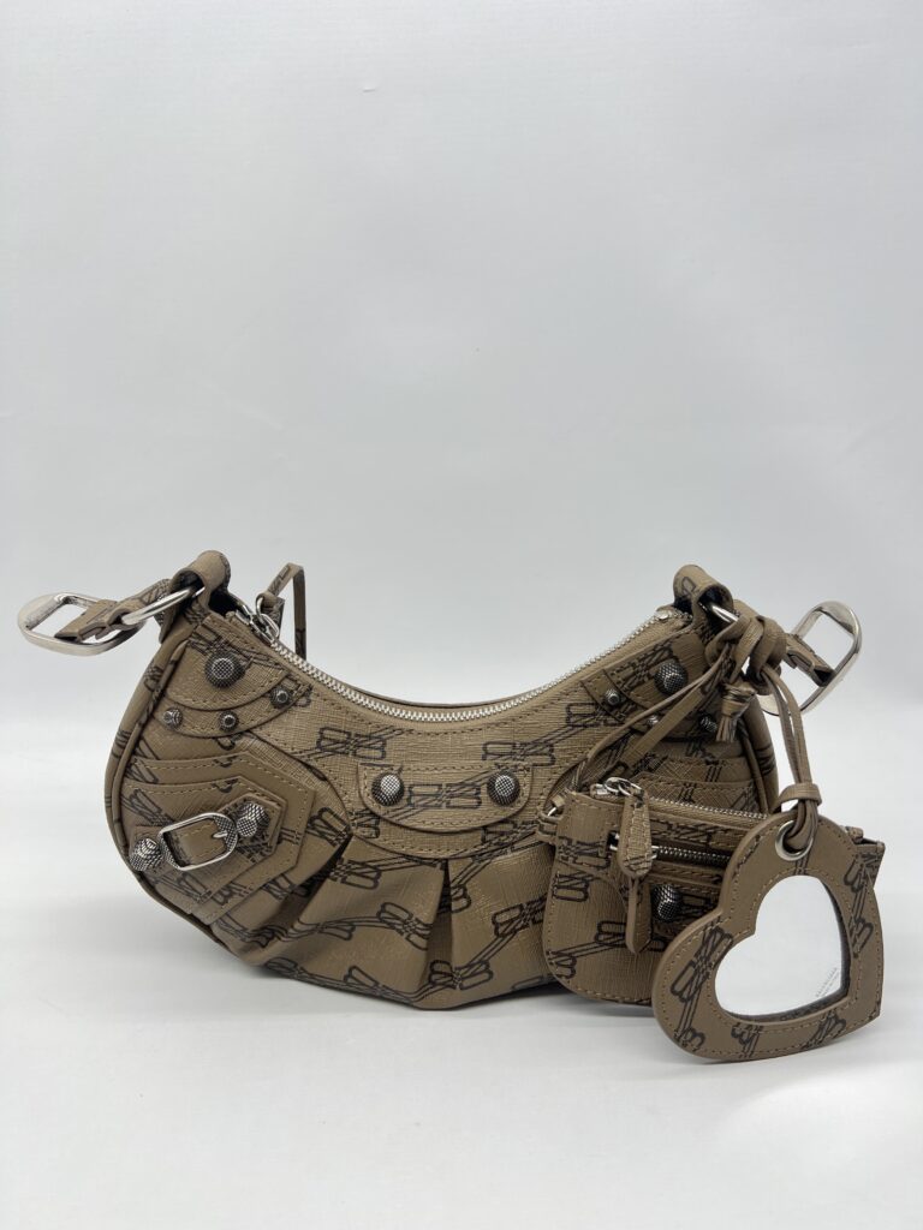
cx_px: 462
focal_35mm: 26
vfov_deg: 67.3
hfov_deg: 53.1
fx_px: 924
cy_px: 615
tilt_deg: -14.8
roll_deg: -0.2
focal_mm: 5.7
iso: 40
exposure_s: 1/153
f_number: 1.5
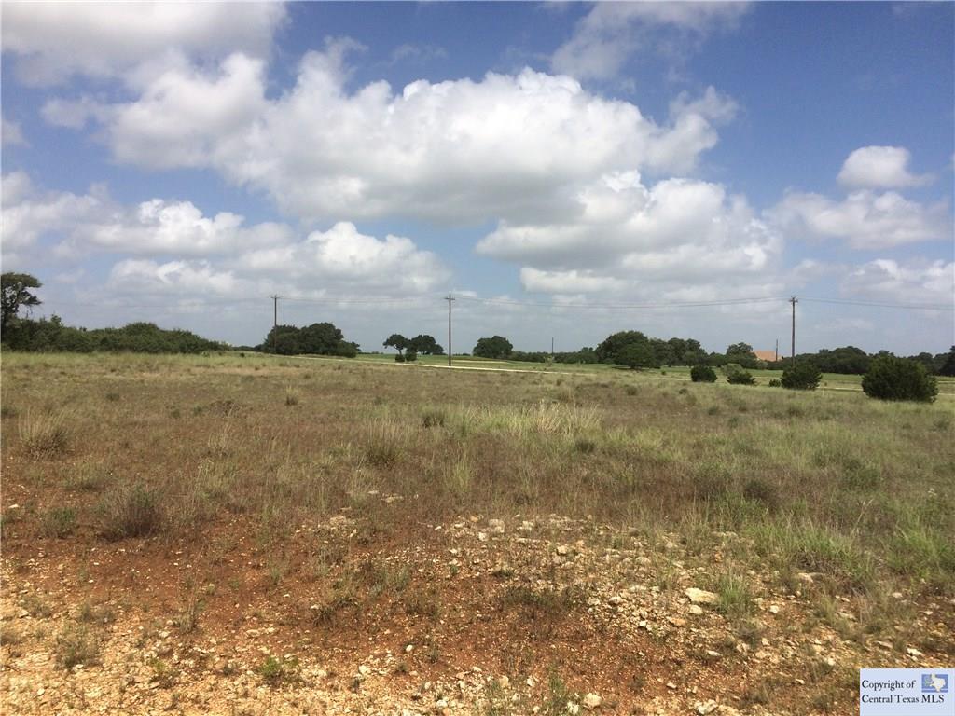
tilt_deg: -0.5
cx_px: 478
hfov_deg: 61.7
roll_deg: -0.6
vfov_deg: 48.2
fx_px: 800
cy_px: 358
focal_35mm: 29
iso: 32
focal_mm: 4.15
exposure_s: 1/4115
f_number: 2.2
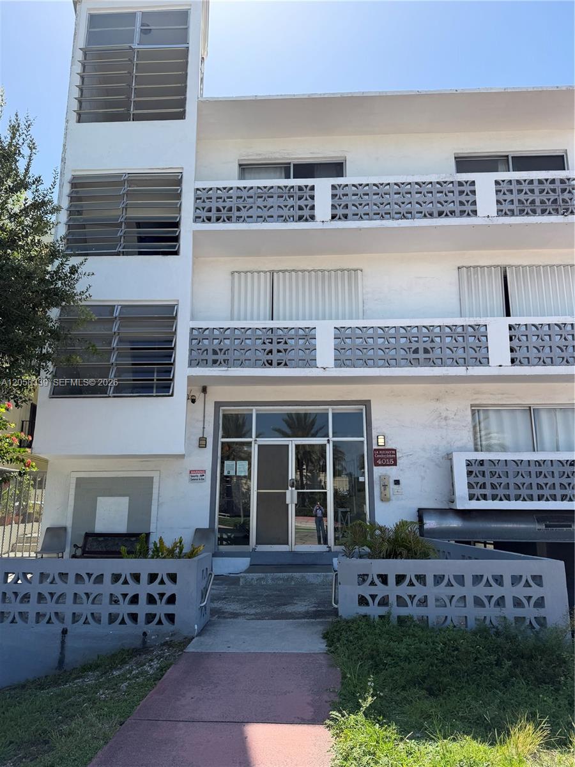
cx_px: 288
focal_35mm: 24
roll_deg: -0.9
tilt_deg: +12.8
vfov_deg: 71.6
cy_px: 384
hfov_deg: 56.8
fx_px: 532
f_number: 1.78
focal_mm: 6.76
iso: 100
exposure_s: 1/3145
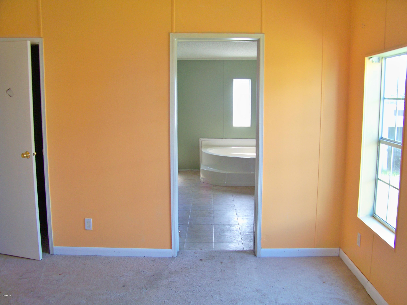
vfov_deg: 42.9
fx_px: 388
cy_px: 152
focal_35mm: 33
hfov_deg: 55.4
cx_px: 204
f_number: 2.8
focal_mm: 5.85
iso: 100
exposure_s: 1/30
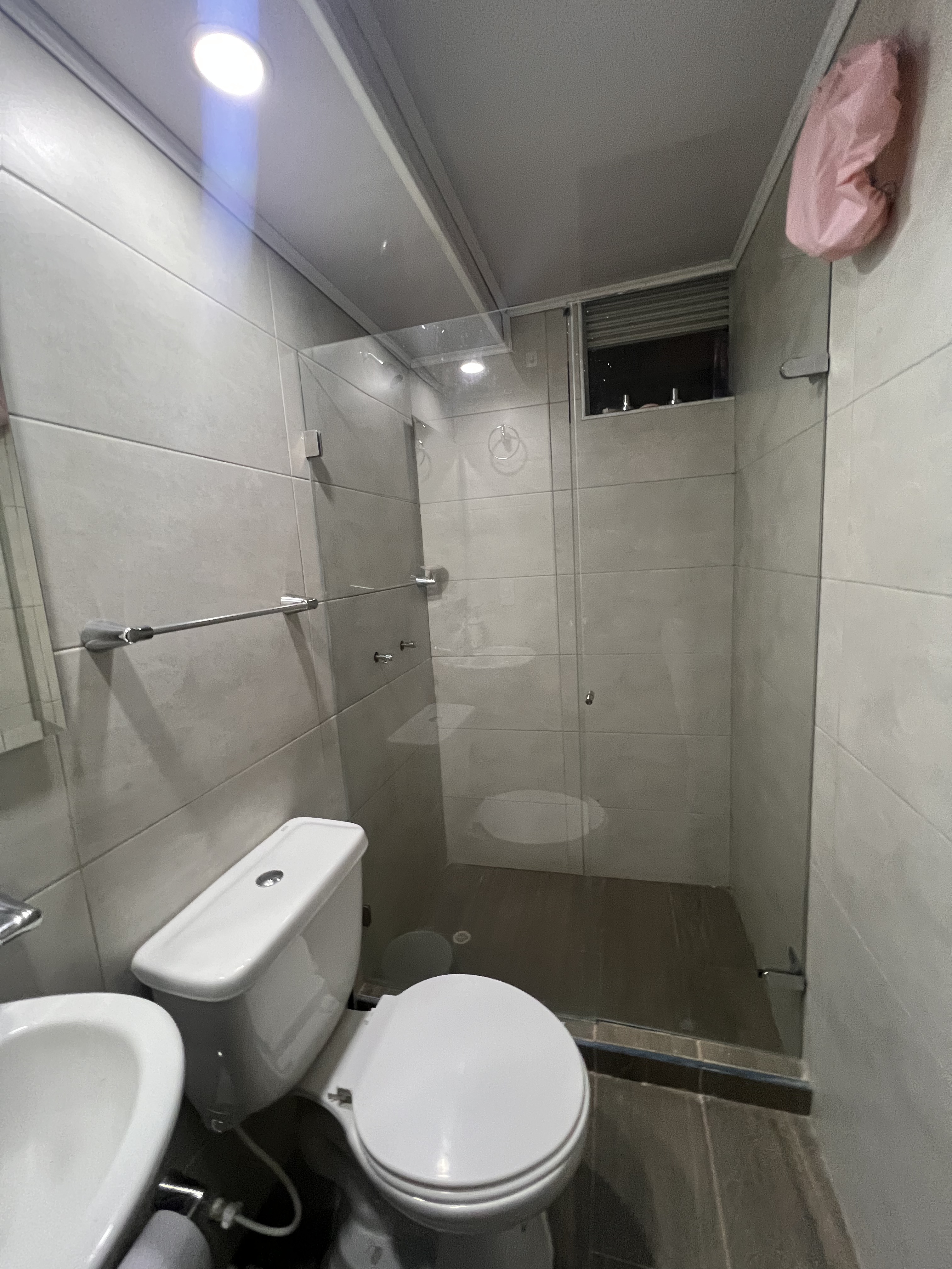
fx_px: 477
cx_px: 476
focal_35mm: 13
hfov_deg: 89.9
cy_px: 634
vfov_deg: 106.2
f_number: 1.8
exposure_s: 1/60
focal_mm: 1.57
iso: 320
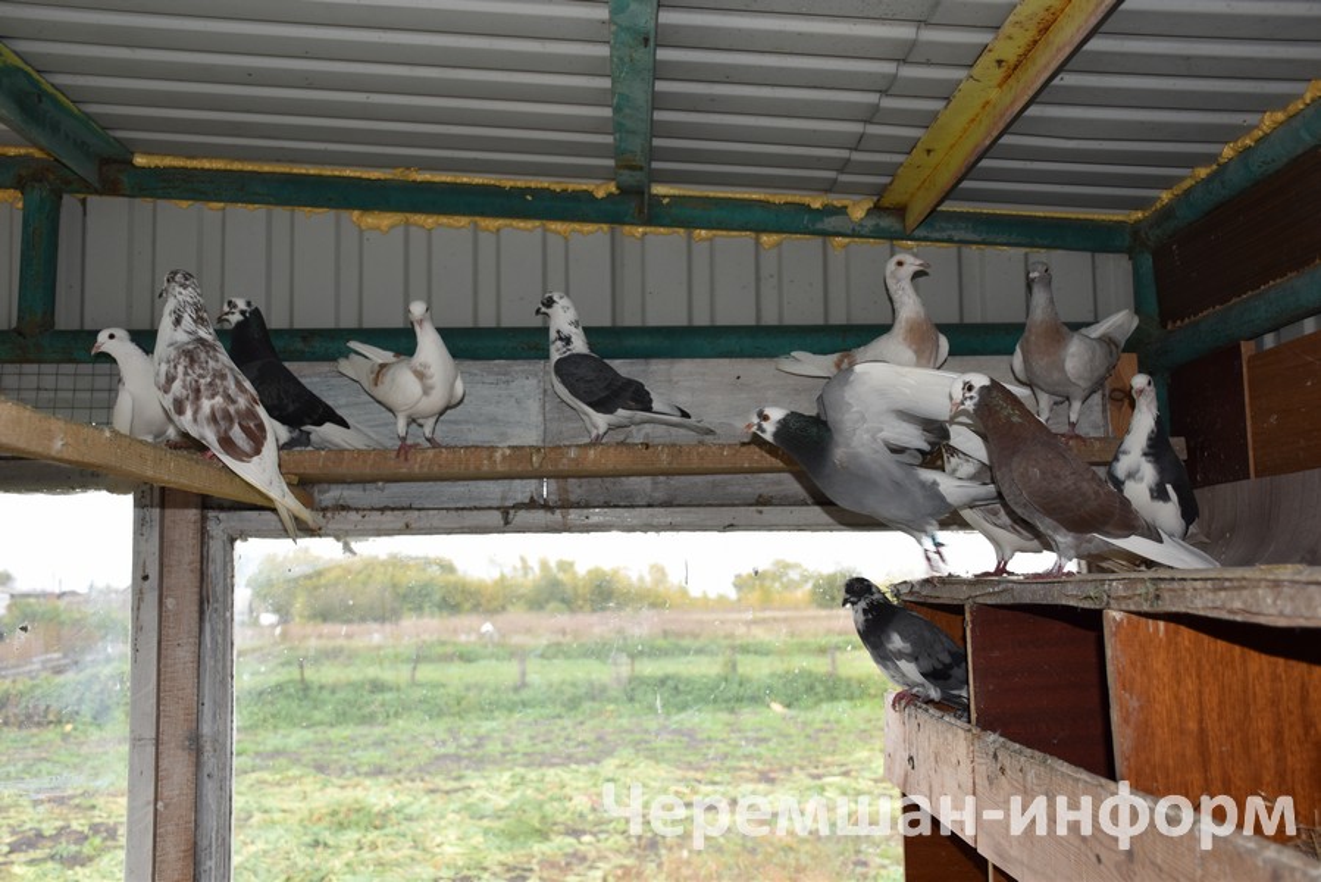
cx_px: 660
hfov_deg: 49.5
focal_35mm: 39
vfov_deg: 34.2
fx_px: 1431
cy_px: 441
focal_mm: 26
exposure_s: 1/200
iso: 220
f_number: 5
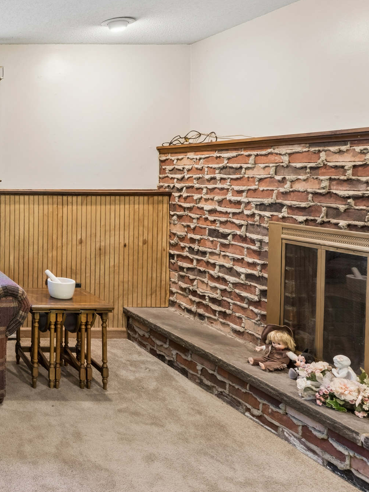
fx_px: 441
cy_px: 184
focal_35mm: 31
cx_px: -131
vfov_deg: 57.6
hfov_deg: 32.1
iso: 400
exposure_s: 1/1.25
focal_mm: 14
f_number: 13
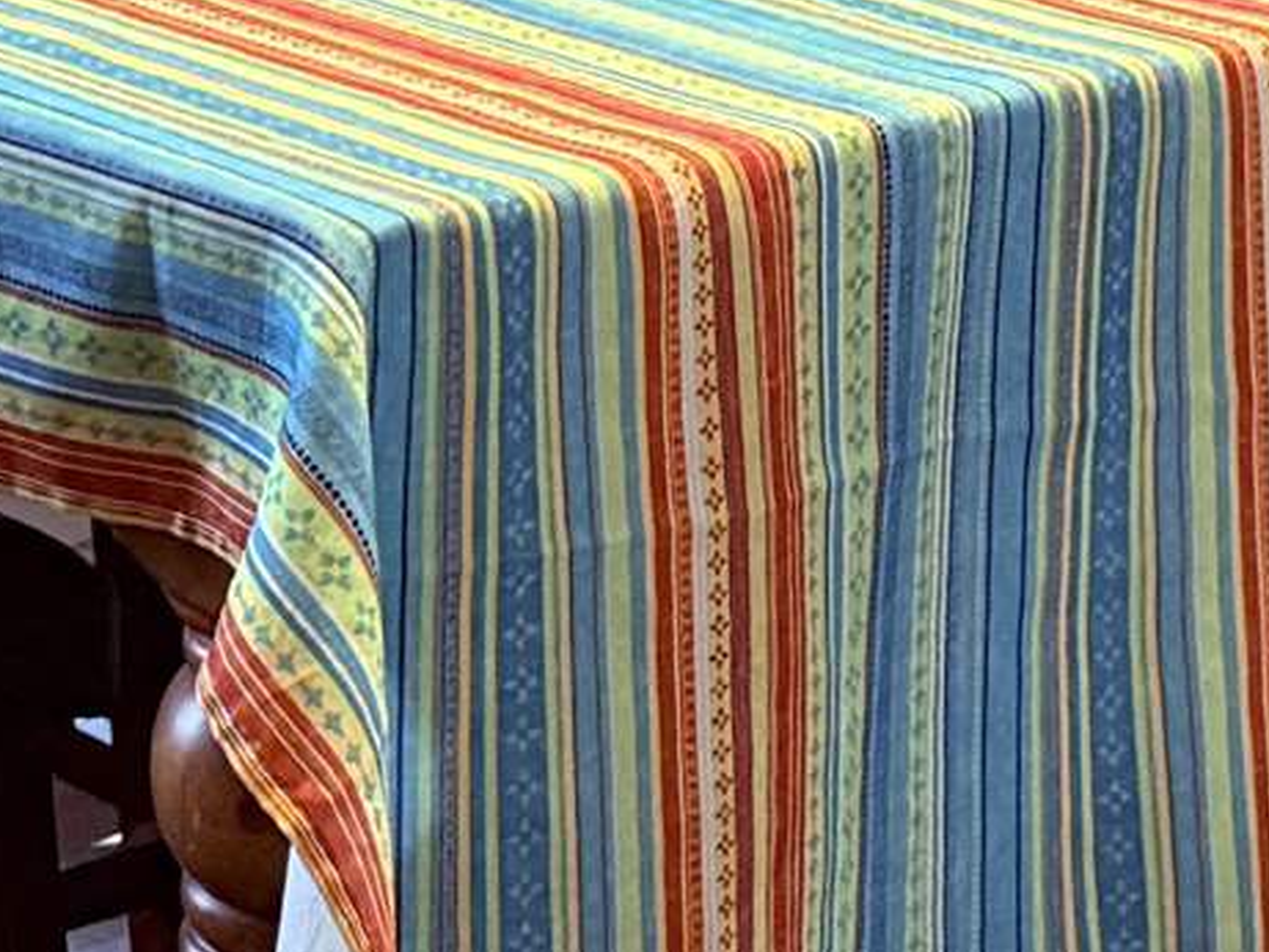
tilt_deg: -8.0
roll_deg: -1.4
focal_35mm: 160
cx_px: -372
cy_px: -614
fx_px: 5867
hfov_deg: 12.0
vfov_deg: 9.0
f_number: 1.78
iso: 800
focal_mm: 6.76
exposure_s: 1/40
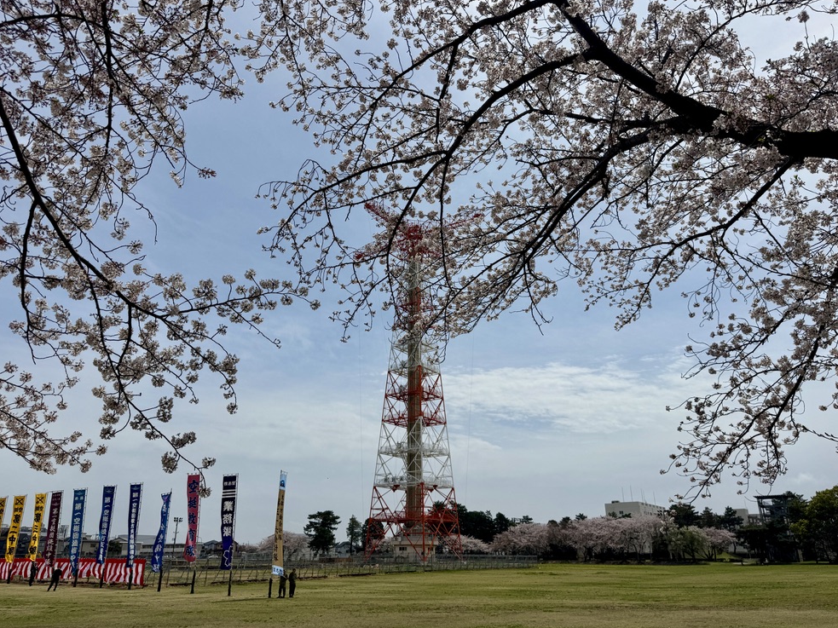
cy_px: 304
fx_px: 605
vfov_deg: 54.9
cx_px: 419
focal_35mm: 25
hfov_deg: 69.4
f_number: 1.78
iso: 64
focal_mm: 6.76
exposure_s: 1/12346
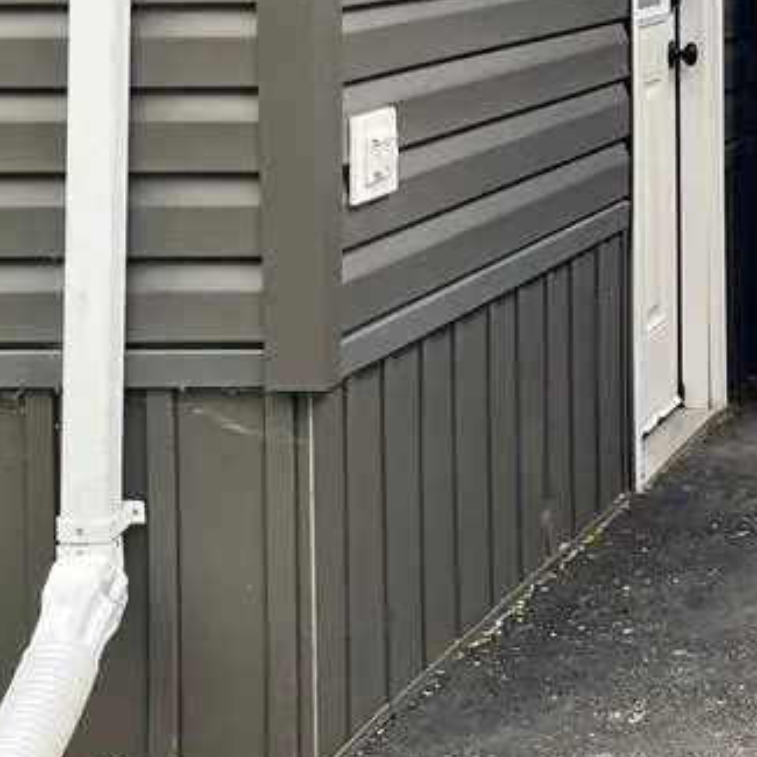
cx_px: 1283
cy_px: -30
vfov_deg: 15.1
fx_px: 2796
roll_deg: +0.0
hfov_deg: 14.0
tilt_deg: -0.9
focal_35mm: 113
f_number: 1.6
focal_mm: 5.1
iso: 40
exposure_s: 1/200
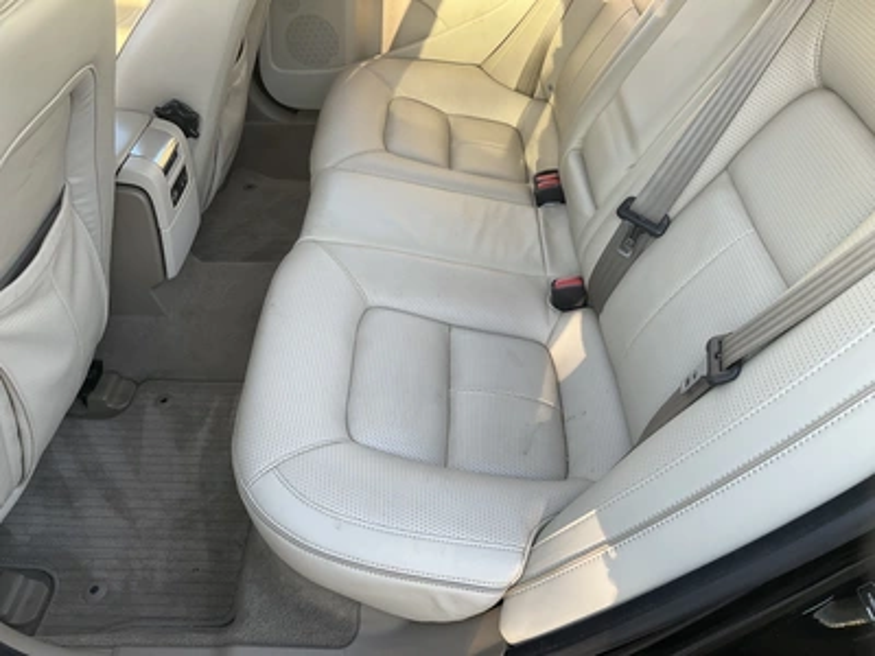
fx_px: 733
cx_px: 438
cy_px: 328
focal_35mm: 29
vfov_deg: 48.2
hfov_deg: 61.7
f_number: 1.8
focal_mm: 3
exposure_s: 1/122
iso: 40
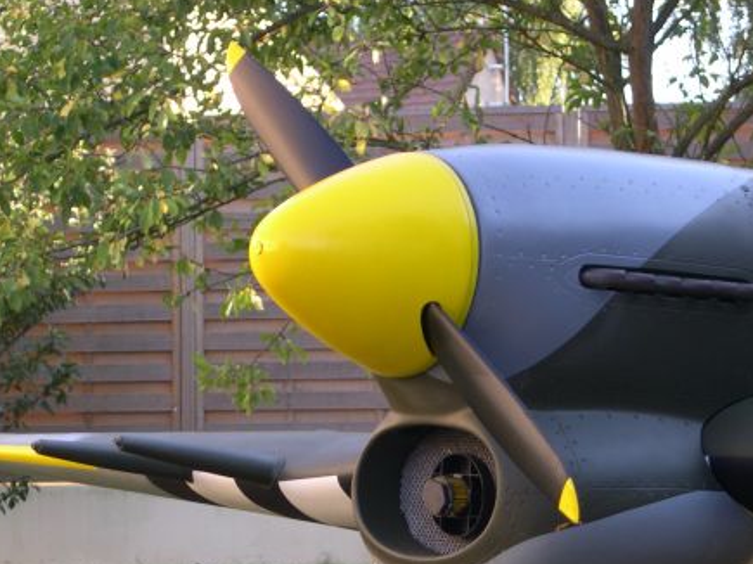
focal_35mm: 128
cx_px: 343
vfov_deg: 11.6
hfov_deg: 15.4
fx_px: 2784
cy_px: 407
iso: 100
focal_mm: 18.4
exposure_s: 1/46.5
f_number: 4.4
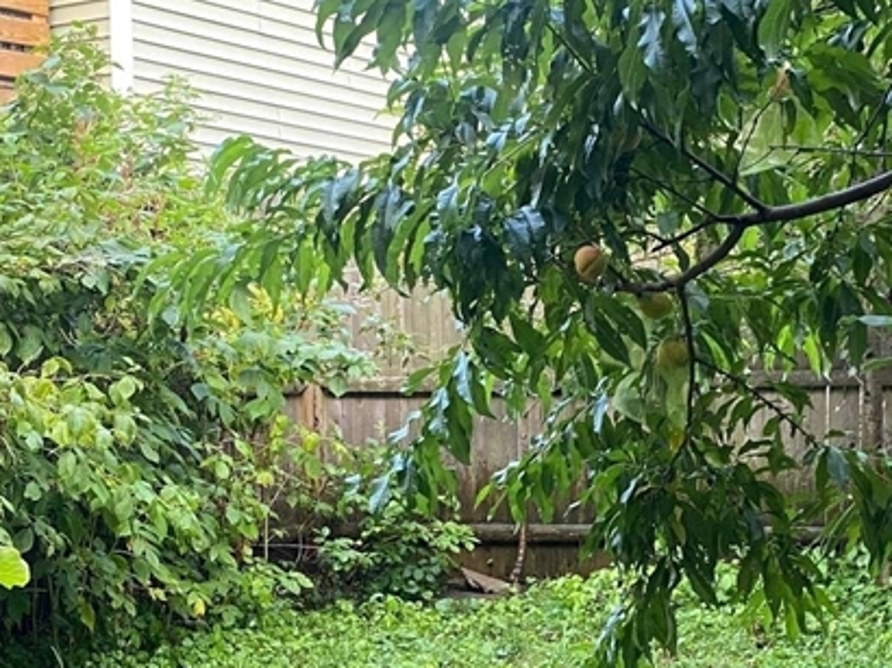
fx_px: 1674
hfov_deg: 29.3
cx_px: 696
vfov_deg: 22.2
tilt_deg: -6.6
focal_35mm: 65
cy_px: 540
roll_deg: -0.5
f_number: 1.8
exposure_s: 1/61
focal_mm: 4.25
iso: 125
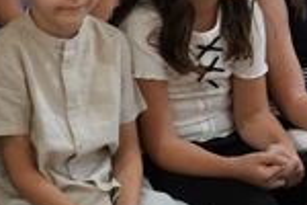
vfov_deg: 6.0
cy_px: -130
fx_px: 1919
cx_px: 561
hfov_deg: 8.8
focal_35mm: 225
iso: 500
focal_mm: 33
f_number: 4
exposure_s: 1/40
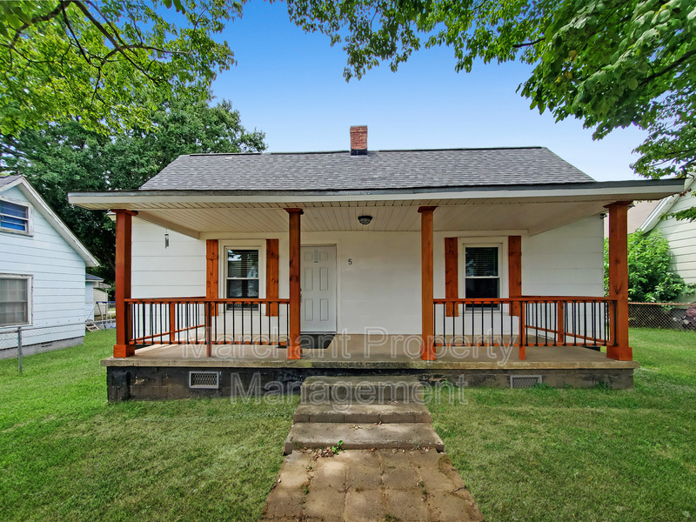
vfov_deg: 89.9
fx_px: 261
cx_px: 348
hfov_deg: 106.2
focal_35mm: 13
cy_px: 261
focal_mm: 1.8
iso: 50
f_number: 2.2
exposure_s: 1/670
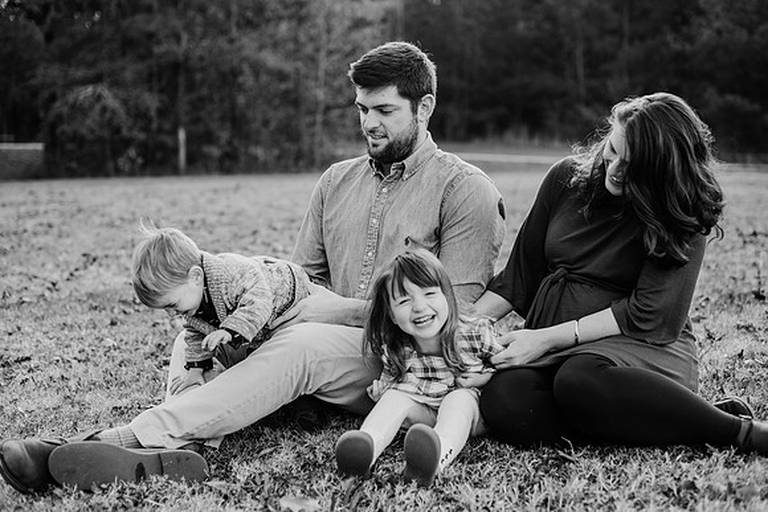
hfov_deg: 39.6
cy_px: 256
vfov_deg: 27.0
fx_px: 1067
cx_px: 384
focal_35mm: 50
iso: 500
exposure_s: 1/1000
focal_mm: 50
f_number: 2.8
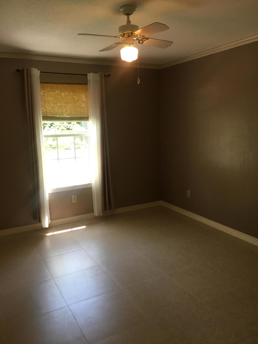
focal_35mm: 29
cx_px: 129
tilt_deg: -8.5
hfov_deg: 48.2
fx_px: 288
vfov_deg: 61.7
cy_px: 172
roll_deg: +0.8
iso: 25
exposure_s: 1/15
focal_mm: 4.15
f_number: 2.2
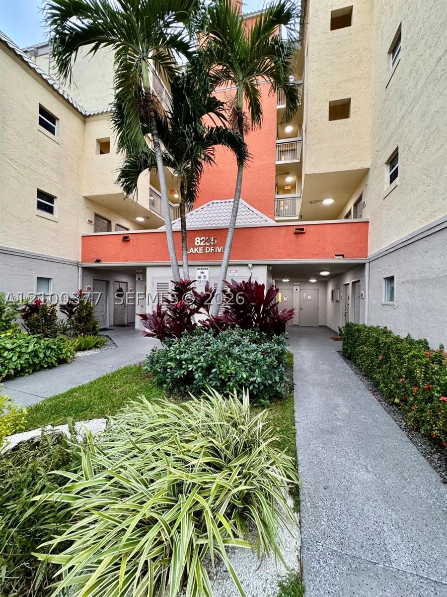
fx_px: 241
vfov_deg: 102.1
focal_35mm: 14
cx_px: 224
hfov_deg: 85.7
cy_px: 298
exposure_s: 1/120
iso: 200
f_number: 2.2
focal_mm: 2.22
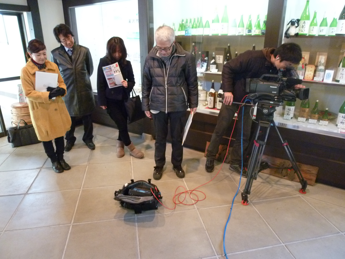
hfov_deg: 71.6
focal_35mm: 24
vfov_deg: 56.8
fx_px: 239
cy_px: 130
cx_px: 172
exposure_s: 1/13
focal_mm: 4.3
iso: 400
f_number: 2.2
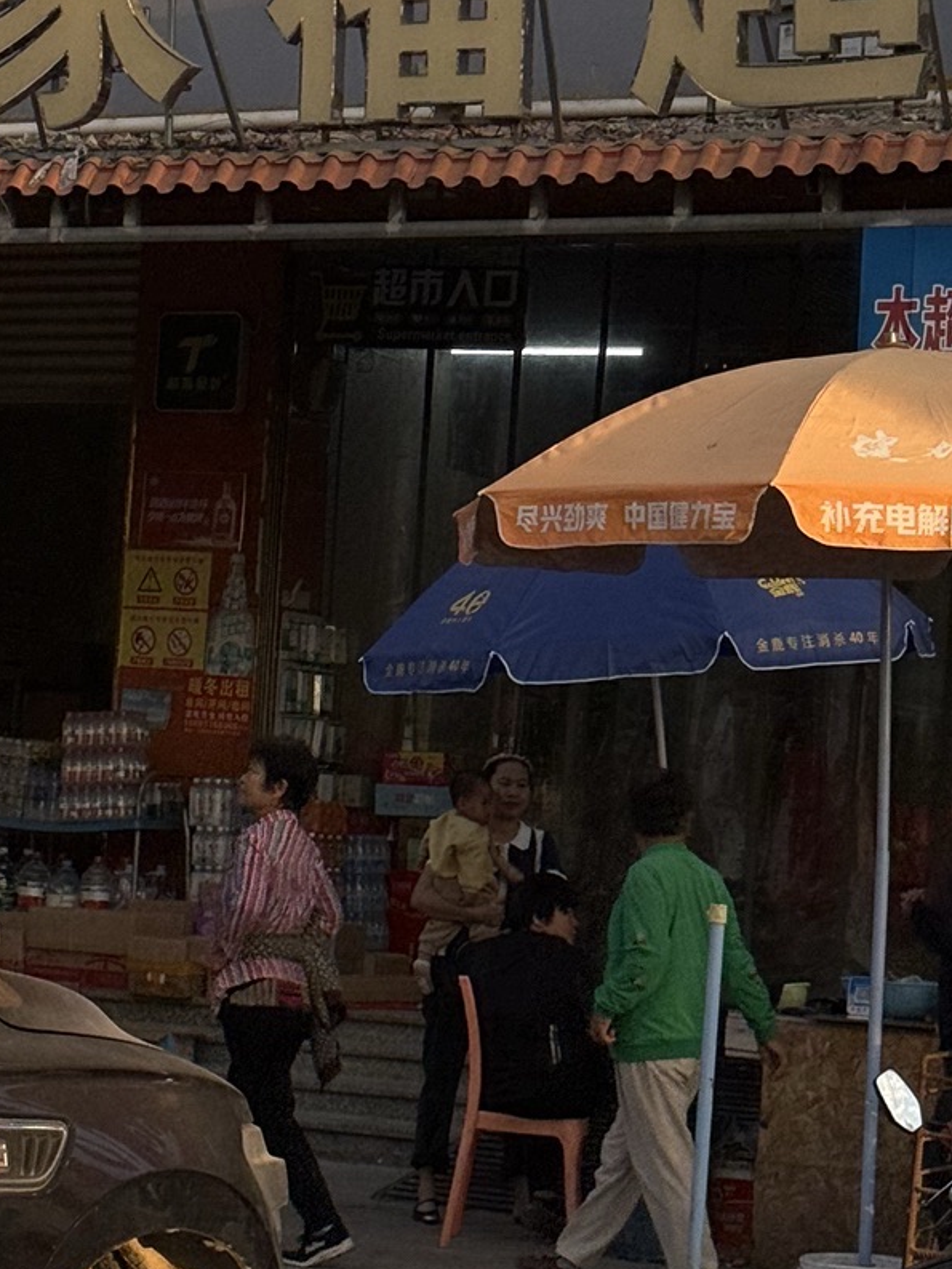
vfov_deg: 16.3
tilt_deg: +5.1
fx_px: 4436
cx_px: 413
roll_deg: -4.2
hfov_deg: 12.2
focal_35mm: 121
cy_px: 472
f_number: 1.78
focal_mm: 6.76
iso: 64
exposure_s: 1/4587
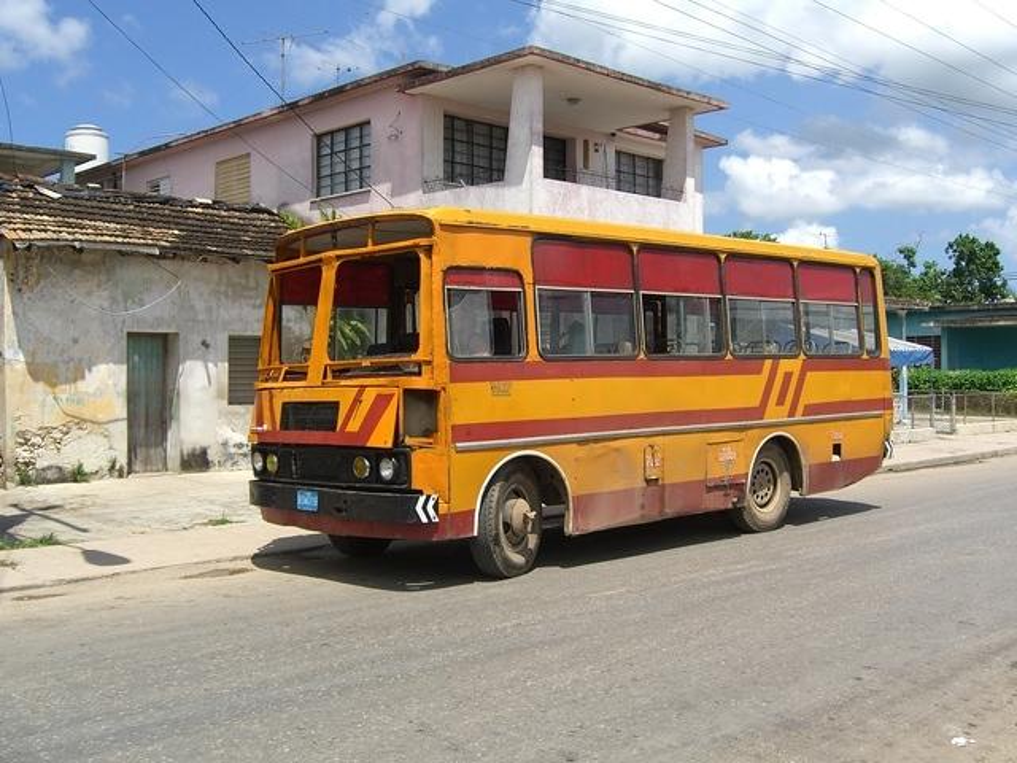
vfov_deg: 37.7
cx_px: 508
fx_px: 1116
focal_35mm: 38
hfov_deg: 49.0
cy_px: 382
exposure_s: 1/640
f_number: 4
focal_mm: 7.9
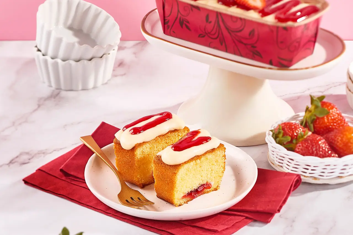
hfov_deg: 23.9
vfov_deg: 16.1
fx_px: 833
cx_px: 176
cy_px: 118
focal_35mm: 85
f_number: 7.1
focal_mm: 85
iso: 100
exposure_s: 1/200
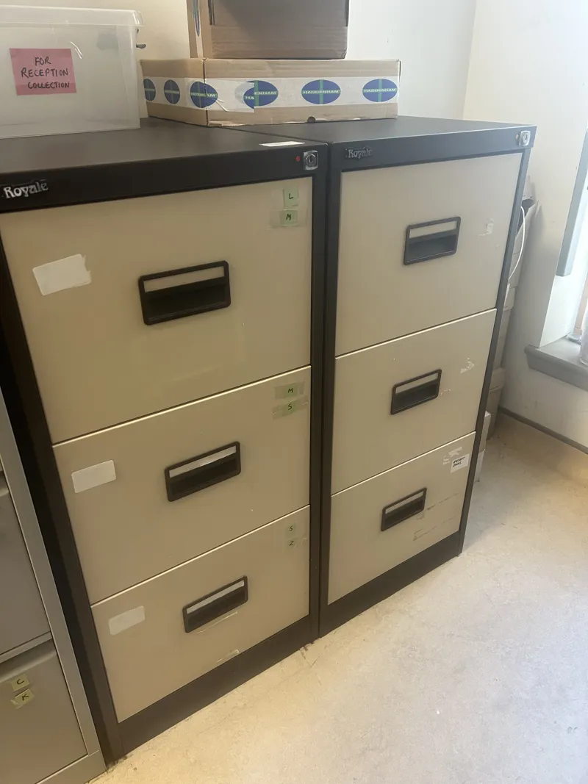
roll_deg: +0.7
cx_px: 294
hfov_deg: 53.1
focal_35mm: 26
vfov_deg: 67.3
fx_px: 589
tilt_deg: -28.9
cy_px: 392
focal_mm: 5.7
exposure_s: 1/50
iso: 160
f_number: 1.5
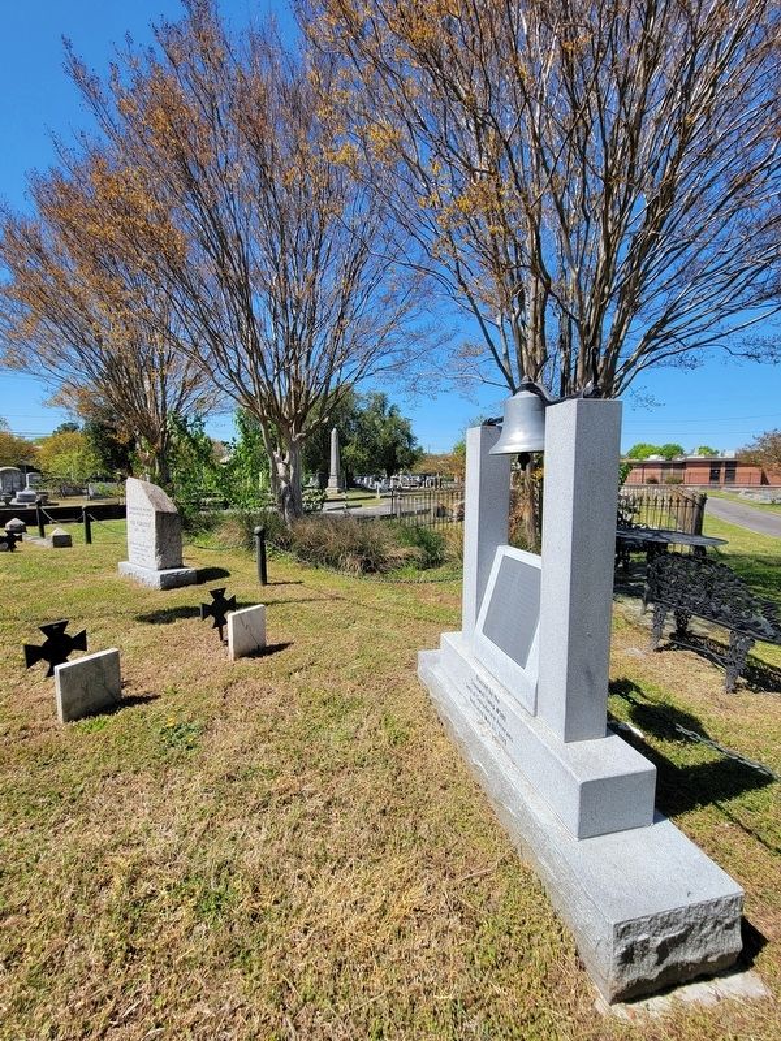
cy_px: 520
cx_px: 390
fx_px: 391
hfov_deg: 89.9
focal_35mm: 13
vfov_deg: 106.2
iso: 50
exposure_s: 1/1358
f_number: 2.2
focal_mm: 2.2
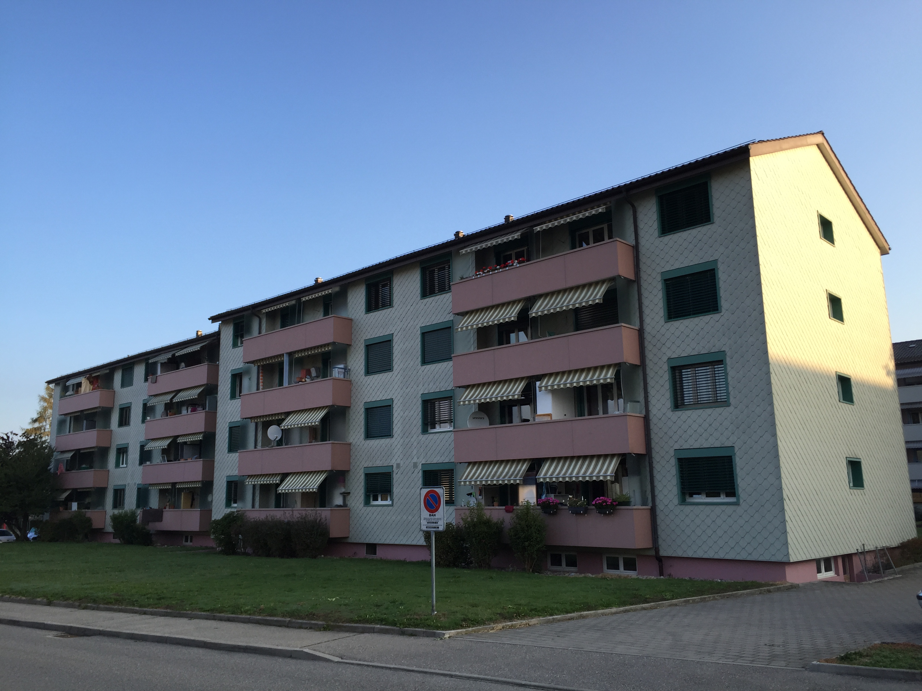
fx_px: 772
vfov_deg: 48.2
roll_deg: +0.0
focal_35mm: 29
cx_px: 461
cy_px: 346
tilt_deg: +14.7
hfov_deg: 61.7
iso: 32
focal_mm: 4.15
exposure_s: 1/403
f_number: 2.2
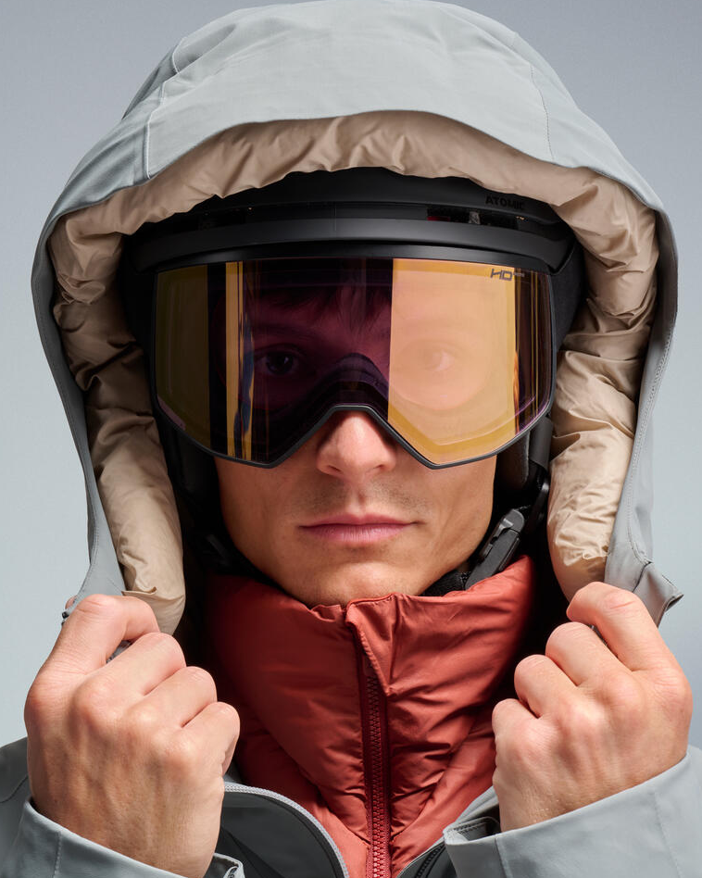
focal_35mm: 101
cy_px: 520
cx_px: 358
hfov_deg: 15.2
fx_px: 2624
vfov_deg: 19.0
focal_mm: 85
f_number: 16
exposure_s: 1/160
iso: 200
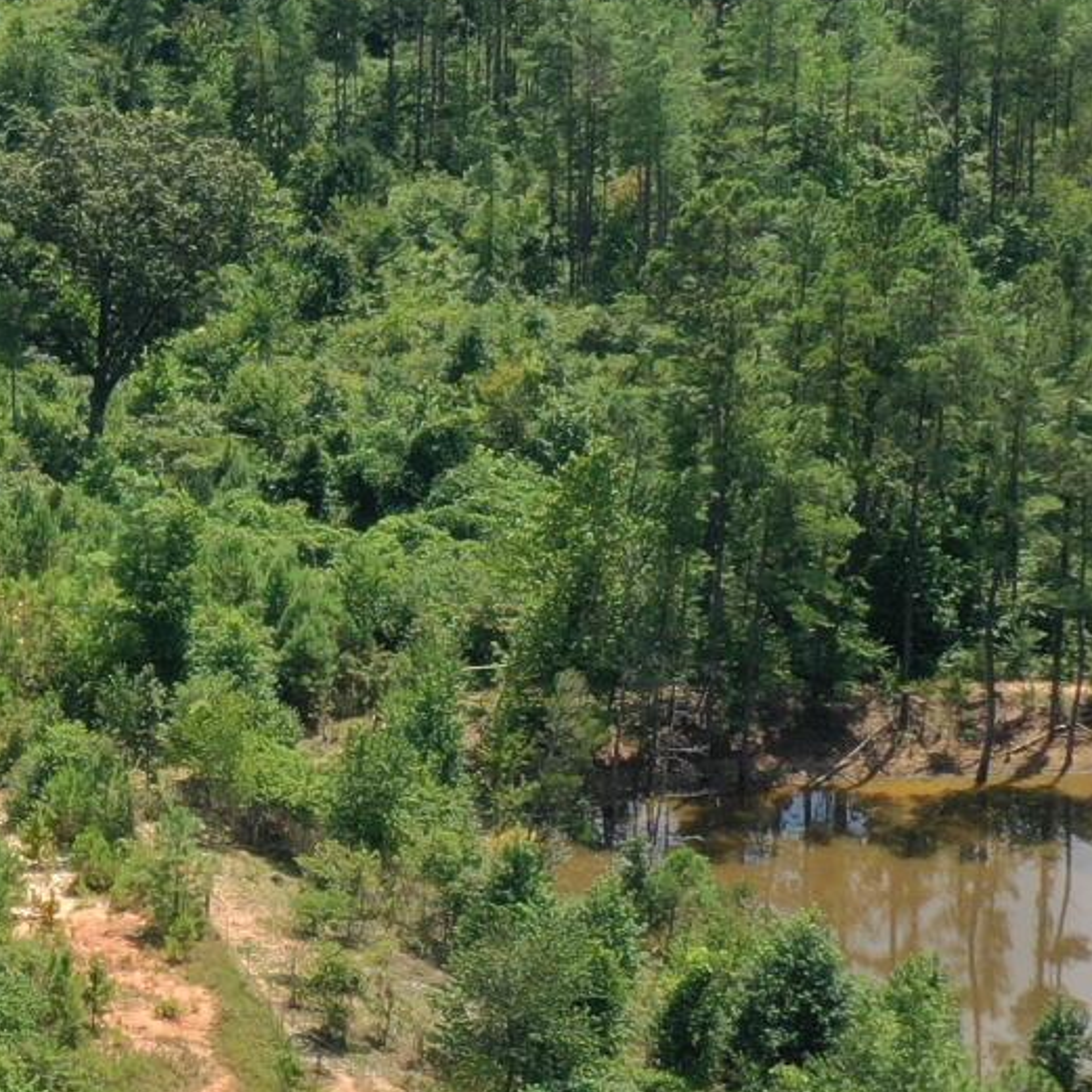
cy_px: 153
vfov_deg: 12.7
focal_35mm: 137
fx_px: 4890
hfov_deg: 12.3
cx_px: -423
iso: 100
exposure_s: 1/500
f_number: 5
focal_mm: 10.26
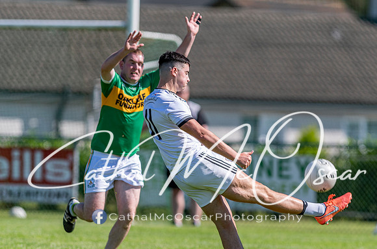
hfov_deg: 4.1
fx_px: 5320
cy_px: 137
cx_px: 206
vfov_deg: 2.7
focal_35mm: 509
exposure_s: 1/2000
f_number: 2.8
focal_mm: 300
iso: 110
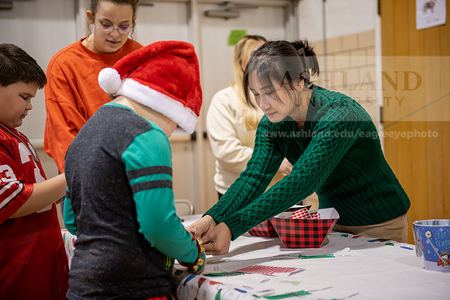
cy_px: 150
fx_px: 750
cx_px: 225
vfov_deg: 22.6
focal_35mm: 60
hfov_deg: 33.4
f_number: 2.8
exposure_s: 1/160
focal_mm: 60
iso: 1000
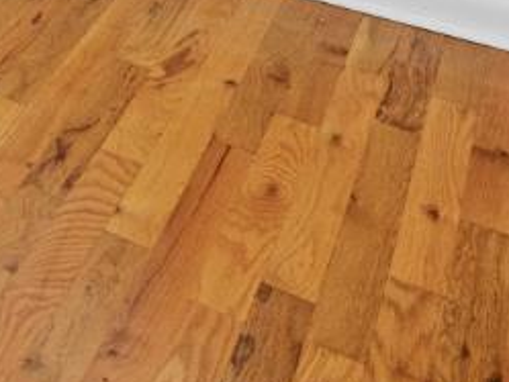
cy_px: -594
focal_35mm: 81
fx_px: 1192
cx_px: -509
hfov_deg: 17.4
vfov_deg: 12.8
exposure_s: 1.6
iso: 400
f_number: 7.1
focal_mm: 14
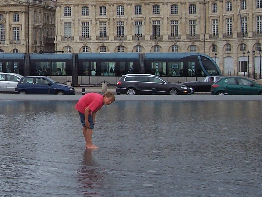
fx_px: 643
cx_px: 15
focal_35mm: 85
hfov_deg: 22.3
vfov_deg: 17.2
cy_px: 30
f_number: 5.6
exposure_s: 1/350
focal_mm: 5.6
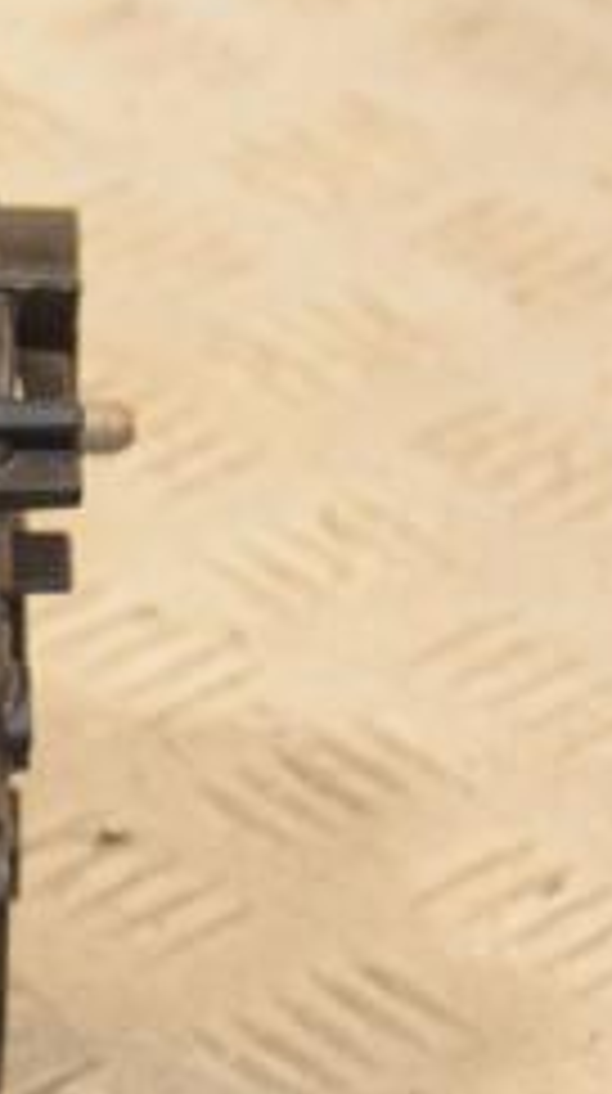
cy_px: 702
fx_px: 6979
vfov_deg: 9.0
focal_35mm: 241
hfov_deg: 5.0
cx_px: -364
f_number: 5.6
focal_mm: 62
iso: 800
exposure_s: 1/200
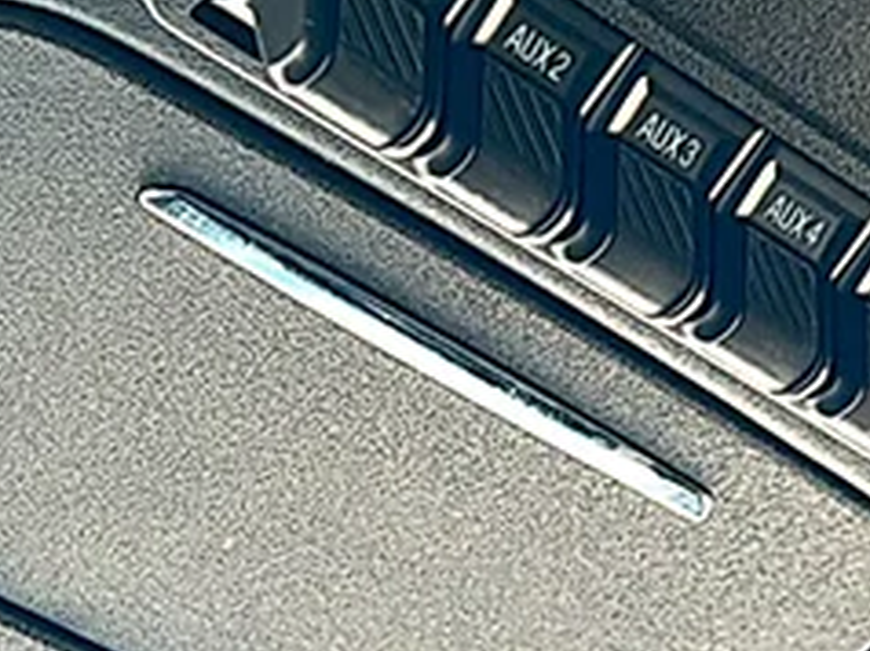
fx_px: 2812
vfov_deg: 13.1
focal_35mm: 112
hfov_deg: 17.1
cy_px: 572
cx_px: -66
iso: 64
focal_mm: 6.86
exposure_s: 1/45
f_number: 1.78
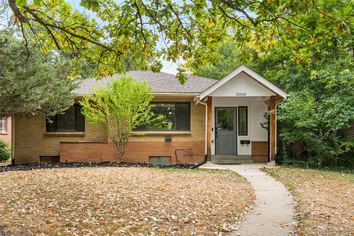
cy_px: 118
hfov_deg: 57.2
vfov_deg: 40.0
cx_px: 177
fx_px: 324
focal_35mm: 33
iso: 800
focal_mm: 33
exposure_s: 1/800
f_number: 8
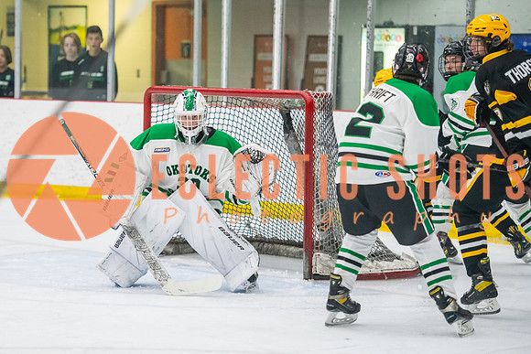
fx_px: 2345
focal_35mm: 159
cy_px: 164
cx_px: 185
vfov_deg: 8.6
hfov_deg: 12.9
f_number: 2.8
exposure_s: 1/800
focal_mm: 122
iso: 4000
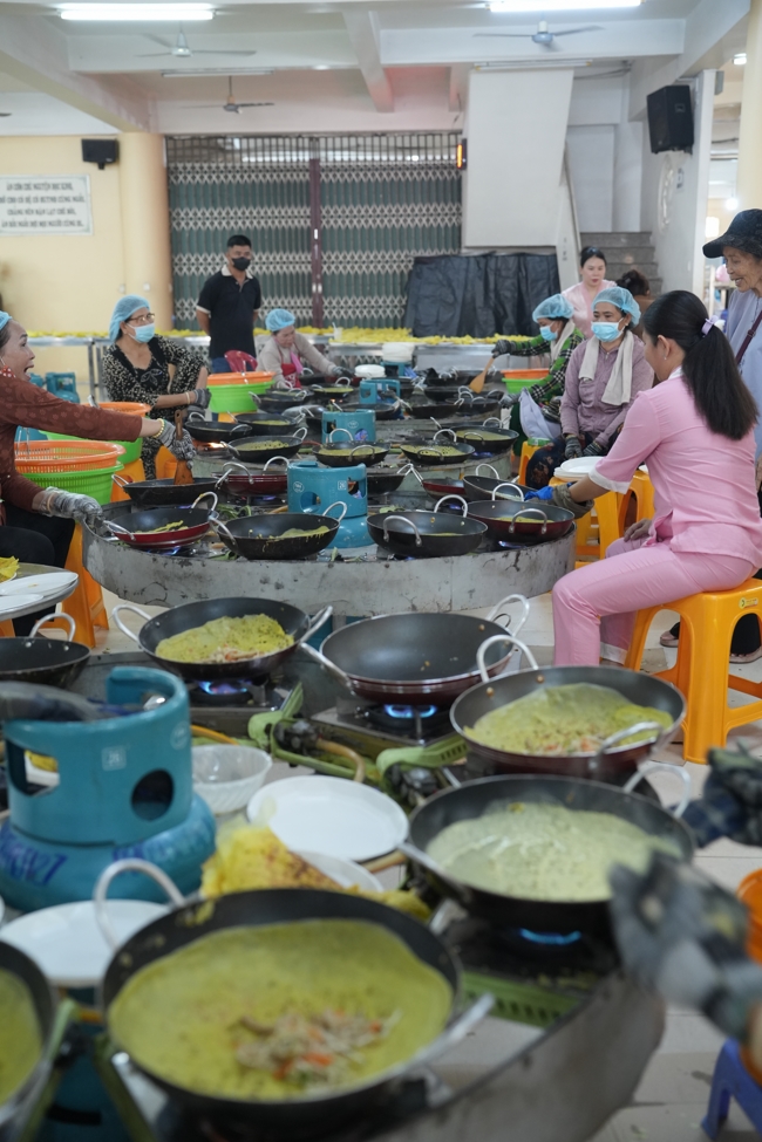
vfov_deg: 51.9
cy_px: 571
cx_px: 381
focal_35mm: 37
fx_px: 1175
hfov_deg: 35.9
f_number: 2.8
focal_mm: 37
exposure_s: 1/100
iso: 2500
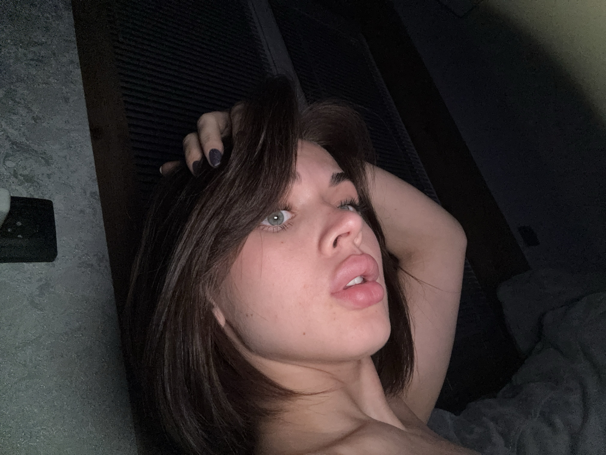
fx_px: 403
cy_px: 228
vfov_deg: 58.9
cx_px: 303
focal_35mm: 23
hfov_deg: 73.9
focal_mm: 2.69
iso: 200
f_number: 1.9
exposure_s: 1/30
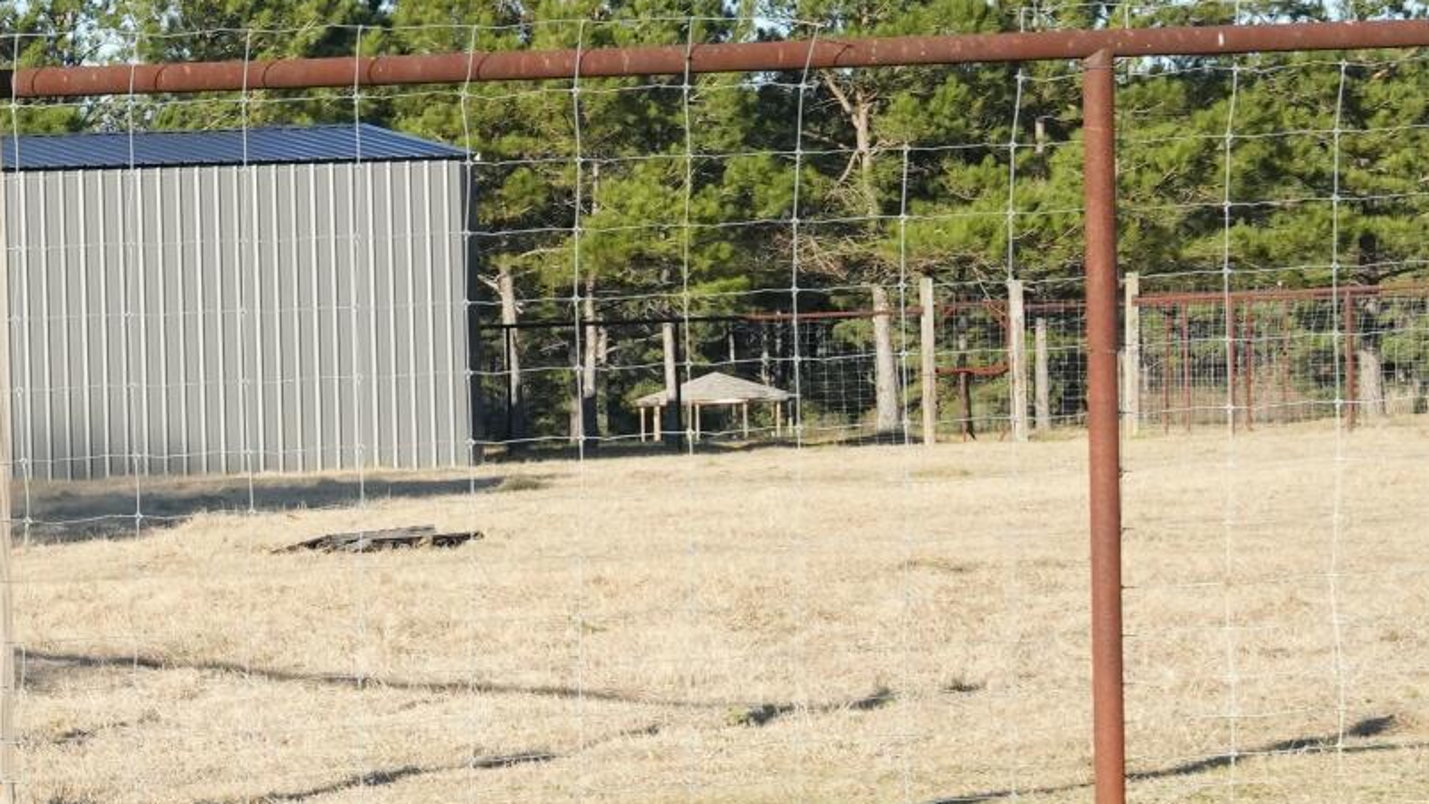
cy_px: 599
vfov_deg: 8.4
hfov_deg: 13.4
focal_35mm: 145
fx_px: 5494
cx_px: -1069
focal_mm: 37
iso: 1600
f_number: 8
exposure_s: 1/1600
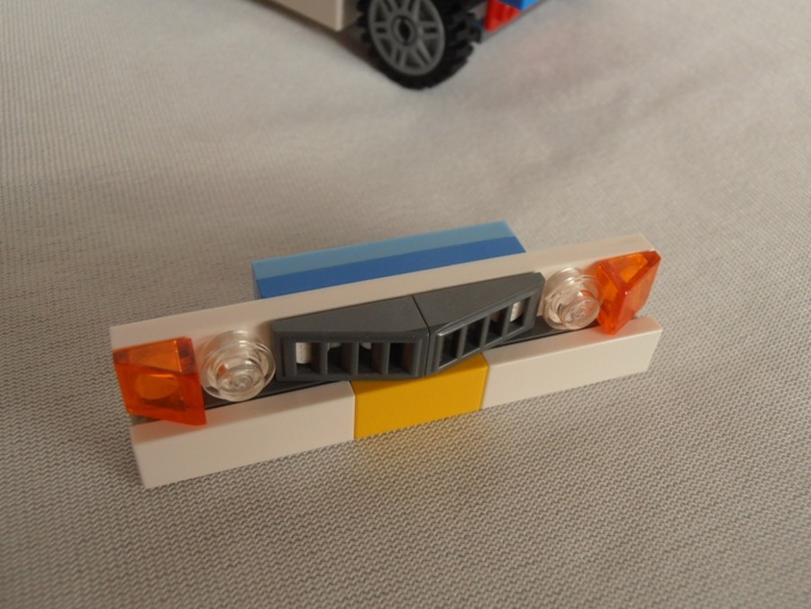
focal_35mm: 37
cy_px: 304
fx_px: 867
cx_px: 406
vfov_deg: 38.7
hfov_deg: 50.1
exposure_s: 1/40
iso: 125
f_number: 3.9
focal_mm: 6.61
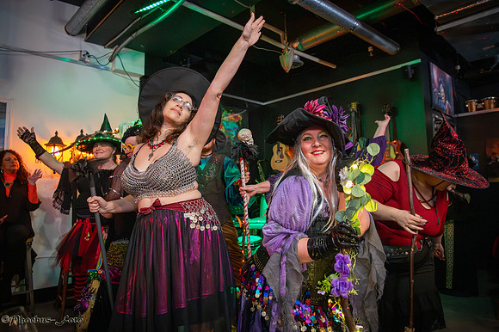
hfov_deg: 73.8
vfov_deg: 53.1
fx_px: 332
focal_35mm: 24
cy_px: 166
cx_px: 250
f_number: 4
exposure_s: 1/200
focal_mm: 24
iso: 40000
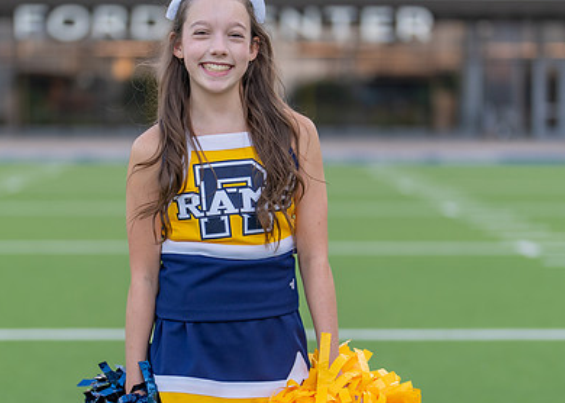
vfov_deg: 15.5
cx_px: 244
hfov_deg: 21.7
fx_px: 1475
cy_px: 203
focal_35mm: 92
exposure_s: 1/500
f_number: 1.2
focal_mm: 50
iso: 100
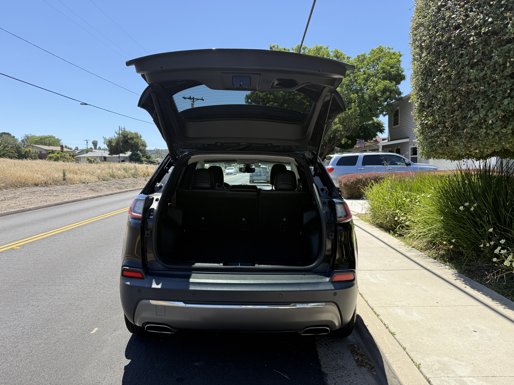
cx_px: 257
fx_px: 356
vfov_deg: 56.8
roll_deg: +0.3
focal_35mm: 24
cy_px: 192
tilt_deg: -2.7
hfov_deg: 71.6
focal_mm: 6.76
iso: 80
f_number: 1.78
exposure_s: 1/2445
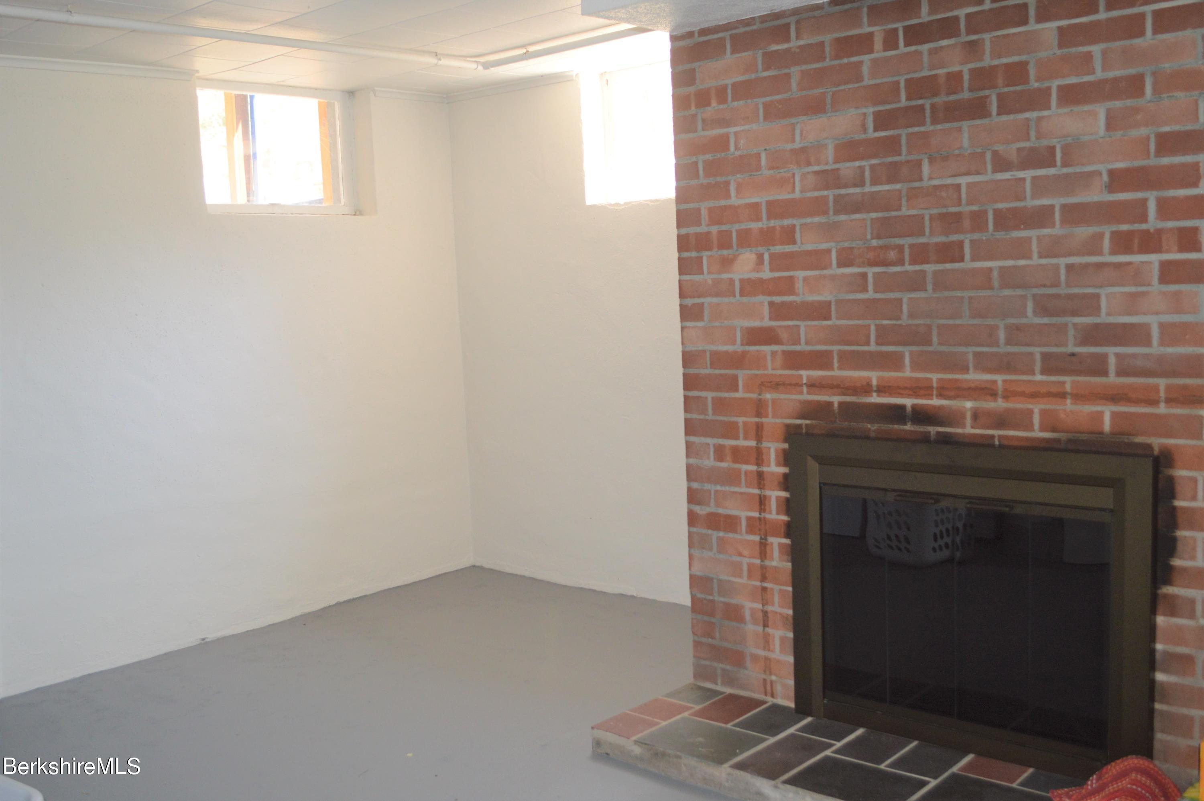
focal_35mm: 30
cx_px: 602
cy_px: 400
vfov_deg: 43.5
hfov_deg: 62.0
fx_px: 1002
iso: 400
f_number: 3.8
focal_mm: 20
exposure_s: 1/60
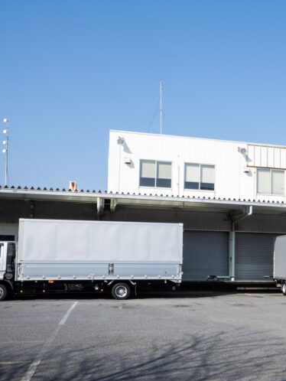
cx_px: 257
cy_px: 189
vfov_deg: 46.8
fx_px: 440
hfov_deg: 34.0
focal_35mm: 40
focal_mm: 27
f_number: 16
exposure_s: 1/160
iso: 320
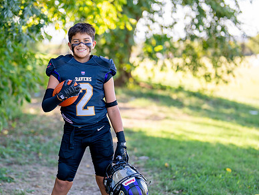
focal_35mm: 93
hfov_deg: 21.0
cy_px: 113
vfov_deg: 15.9
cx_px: 89
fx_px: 696
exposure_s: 1/1000
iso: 100
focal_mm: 50
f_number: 1.2
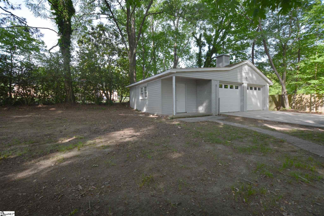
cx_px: 162
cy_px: 108
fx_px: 135
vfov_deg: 77.3
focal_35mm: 15
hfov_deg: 100.4
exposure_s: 1/200
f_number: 5.6
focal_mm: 10
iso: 200
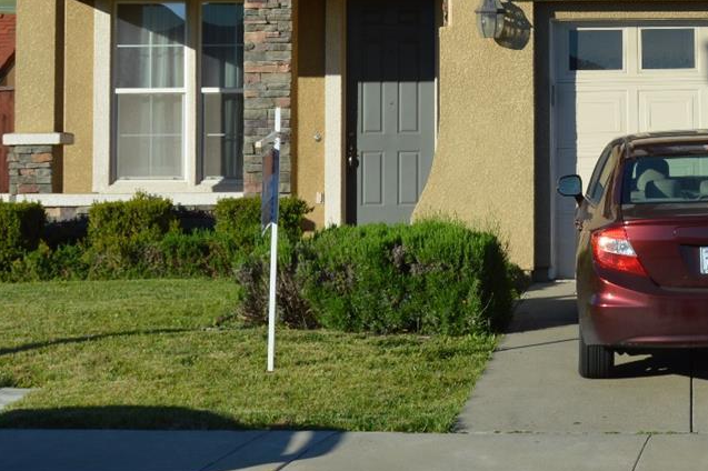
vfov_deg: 11.9
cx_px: 669
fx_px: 2221
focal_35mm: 113
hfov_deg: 17.8
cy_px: -72
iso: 100
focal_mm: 32
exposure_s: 1/250
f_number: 8
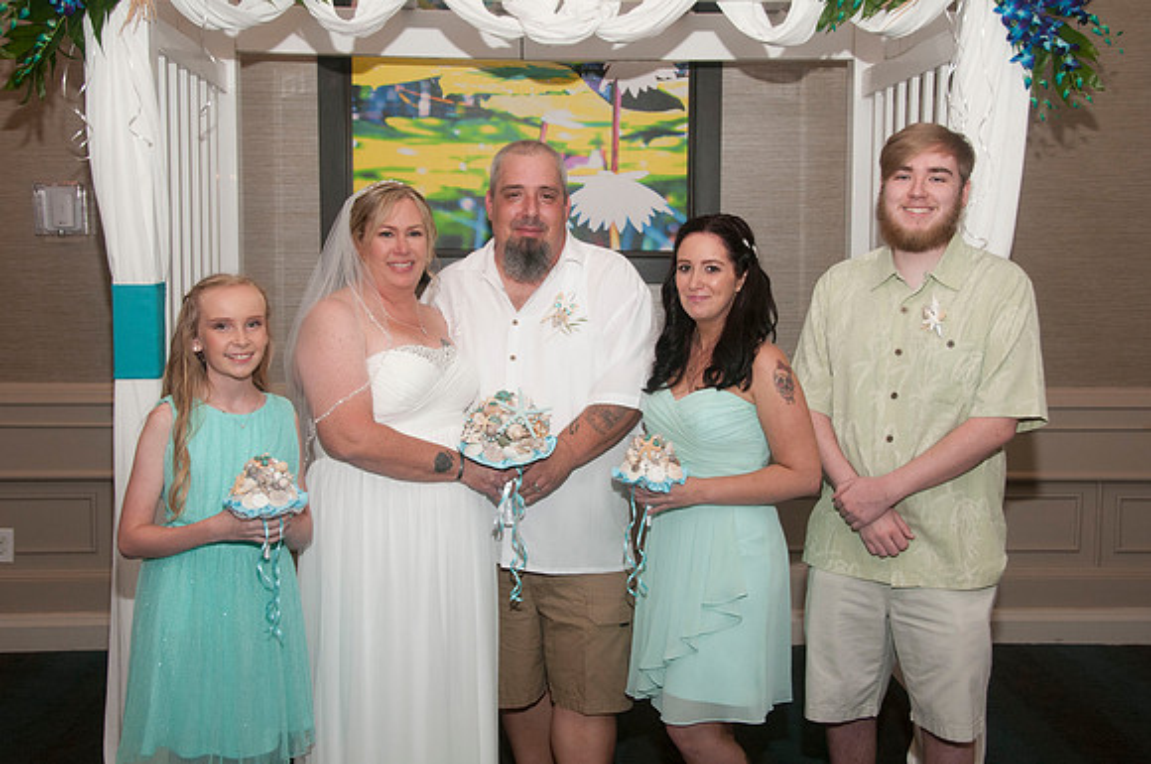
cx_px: 576
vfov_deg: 31.8
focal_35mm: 42
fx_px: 1341
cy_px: 382
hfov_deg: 46.5
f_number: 5.6
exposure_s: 1/60
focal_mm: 28
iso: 400
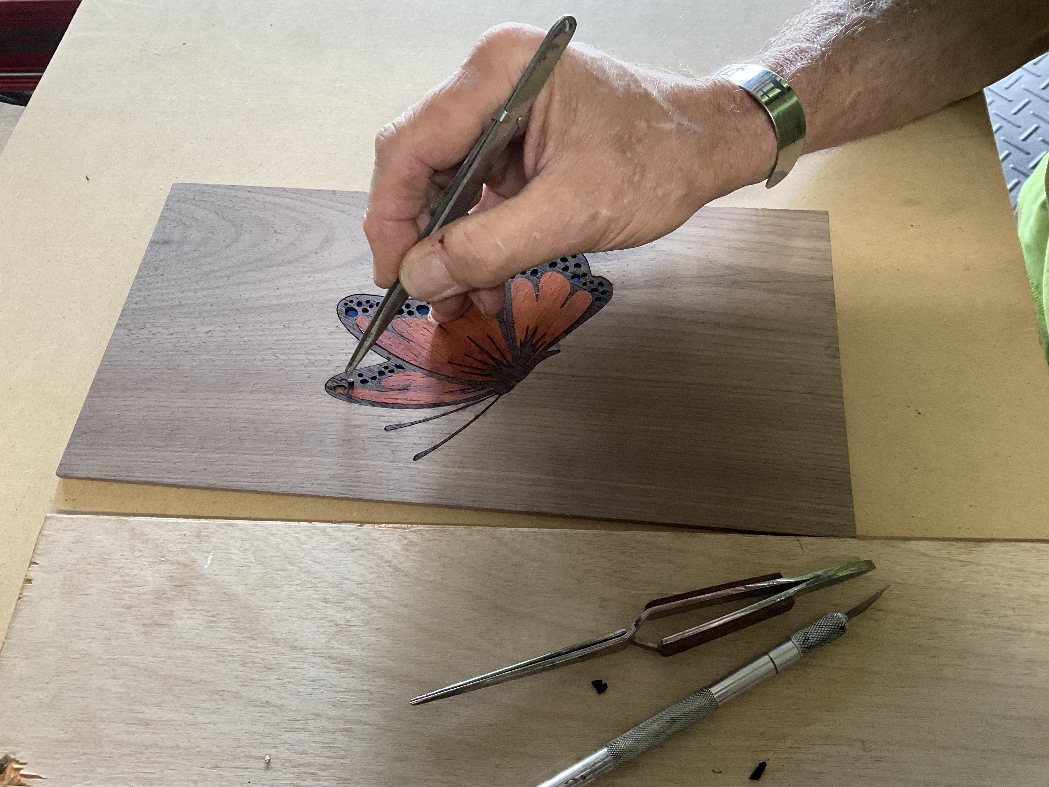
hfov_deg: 61.7
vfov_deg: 48.2
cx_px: 524
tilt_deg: -60.9
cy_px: 394
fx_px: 879
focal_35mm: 29
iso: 125
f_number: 1.8
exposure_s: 1/60
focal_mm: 3
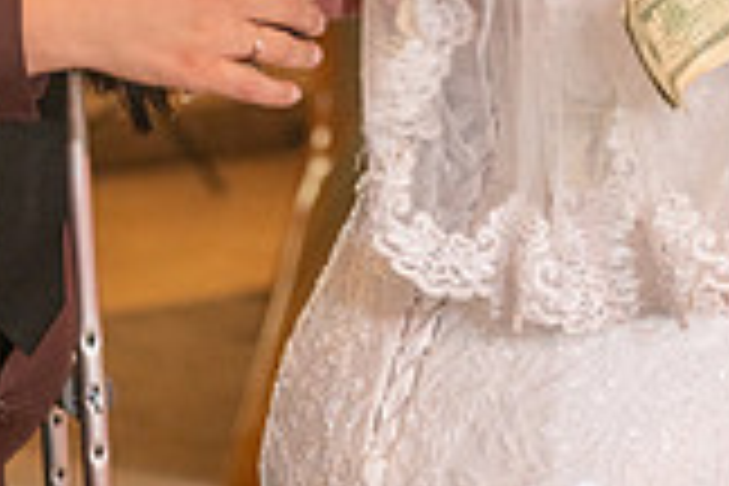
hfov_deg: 8.2
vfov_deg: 5.5
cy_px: -214
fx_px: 5062
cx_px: 302
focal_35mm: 250
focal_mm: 70
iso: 800
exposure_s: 1/160
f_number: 3.5
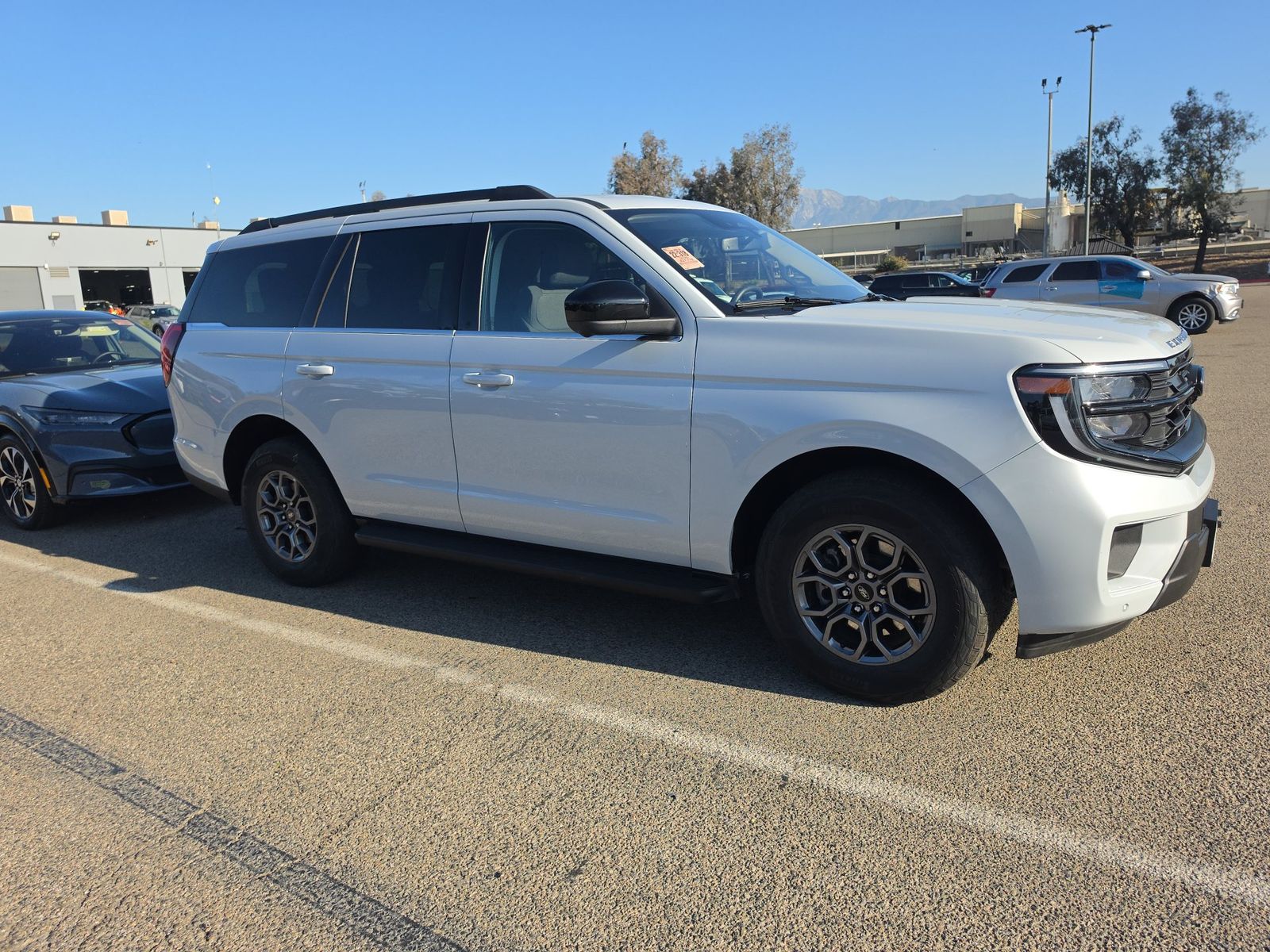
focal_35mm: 23
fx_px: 844
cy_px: 476
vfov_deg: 58.9
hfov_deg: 73.9
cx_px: 635
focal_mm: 6.5
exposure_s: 1/4055
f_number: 1.4
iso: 64
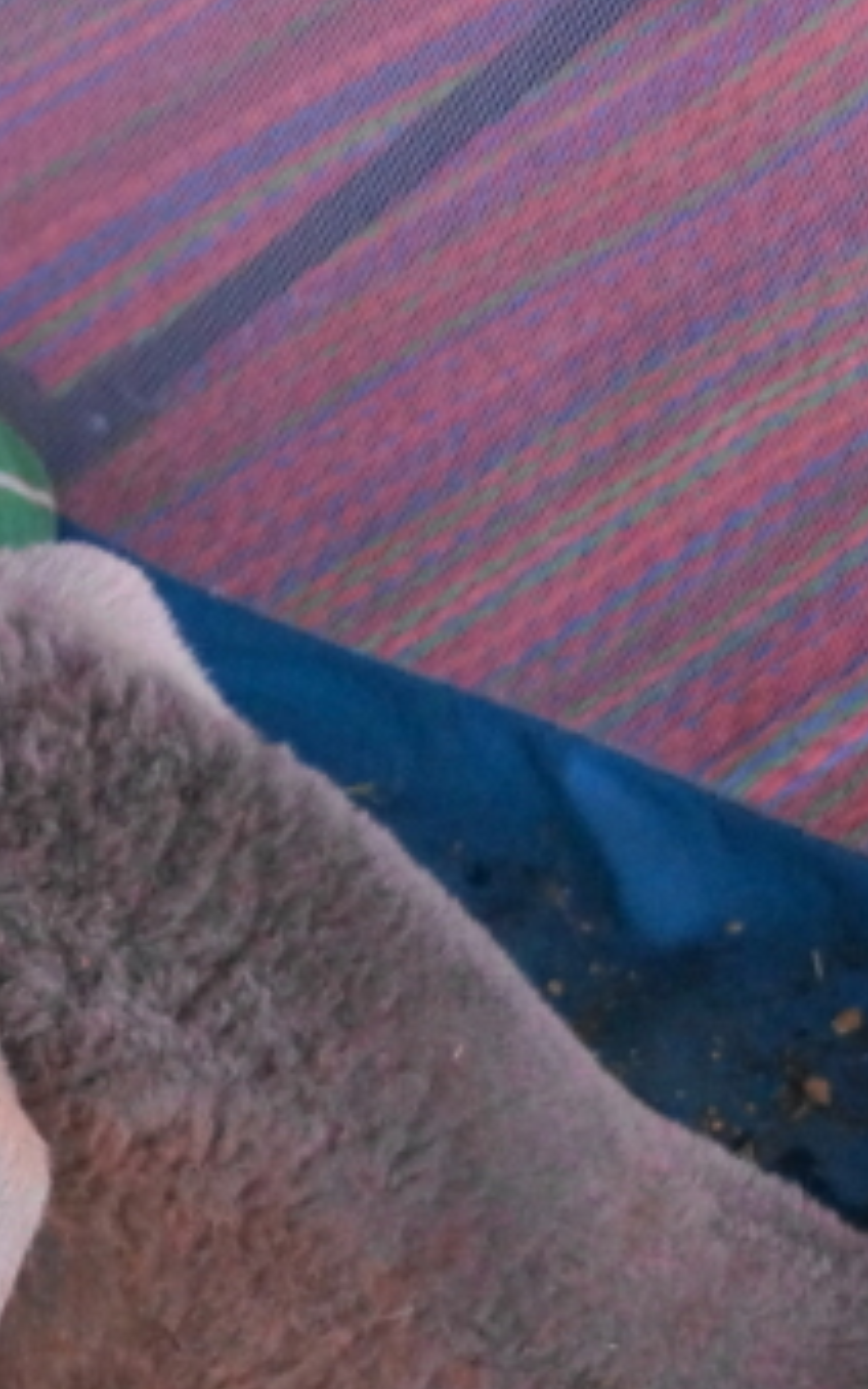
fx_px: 7661
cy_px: 1274
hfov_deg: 6.4
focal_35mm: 202
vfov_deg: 10.3
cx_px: -387
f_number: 4.5
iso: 1600
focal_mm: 45
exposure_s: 1/50
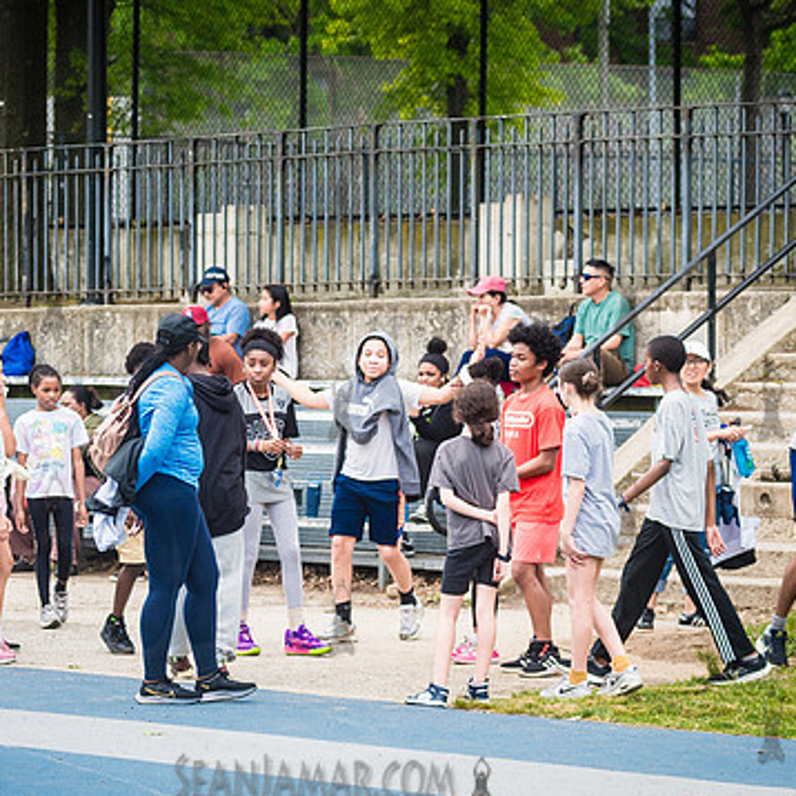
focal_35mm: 181
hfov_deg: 9.7
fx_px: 4709
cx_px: 383
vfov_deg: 9.7
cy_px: 462
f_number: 4
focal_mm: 105
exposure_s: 1/1250
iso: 400
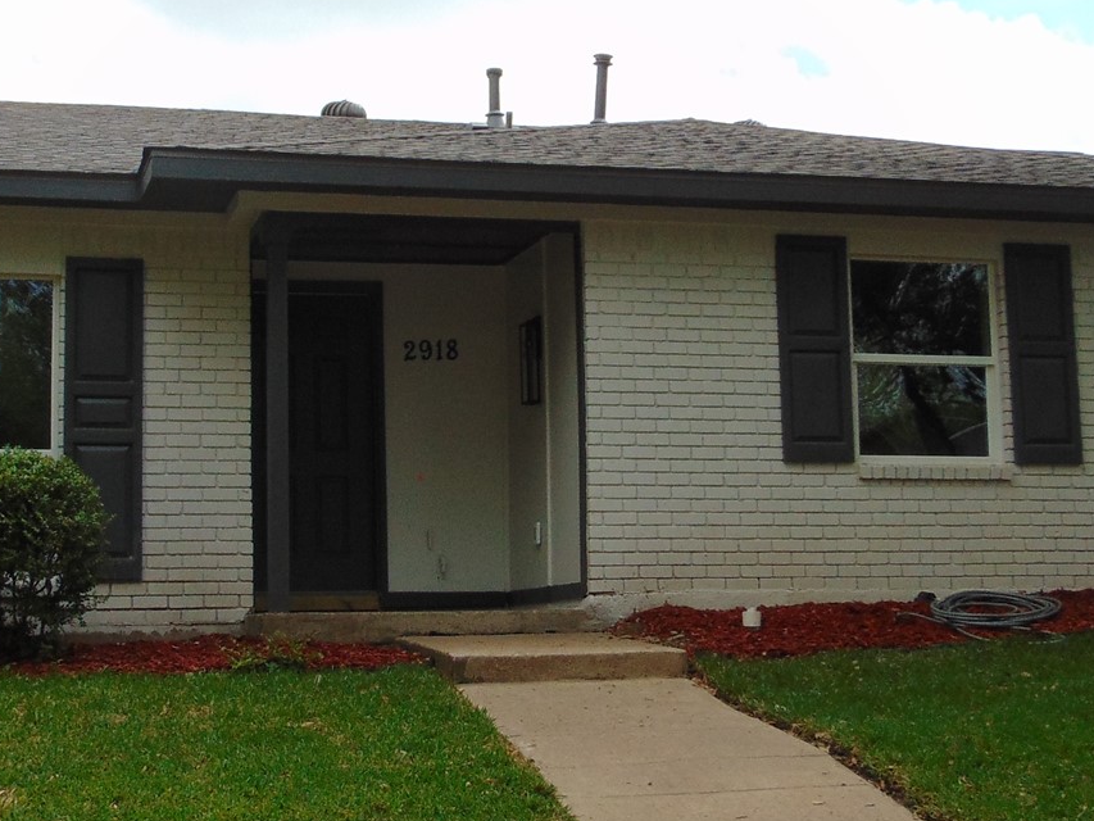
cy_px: 366
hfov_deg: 32.0
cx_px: 412
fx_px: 1896
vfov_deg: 24.4
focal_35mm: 60
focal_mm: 4.5
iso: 80
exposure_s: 1/640
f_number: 3
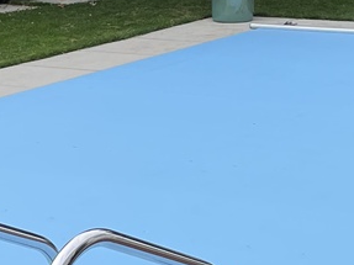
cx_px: 141
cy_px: 165
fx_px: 1390
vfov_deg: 10.9
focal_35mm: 136
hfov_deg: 14.5
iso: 32
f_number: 1.6
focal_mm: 4.2
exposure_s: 1/903
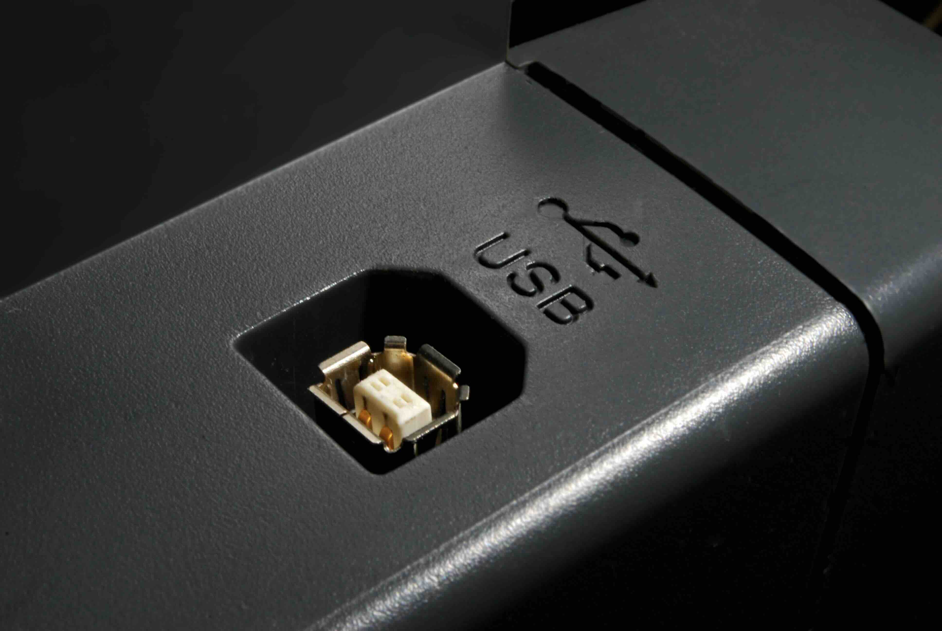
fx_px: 2161
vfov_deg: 16.6
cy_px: 316
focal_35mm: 82
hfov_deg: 24.6
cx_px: 471
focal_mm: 55
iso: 400
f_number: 29
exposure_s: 1/8
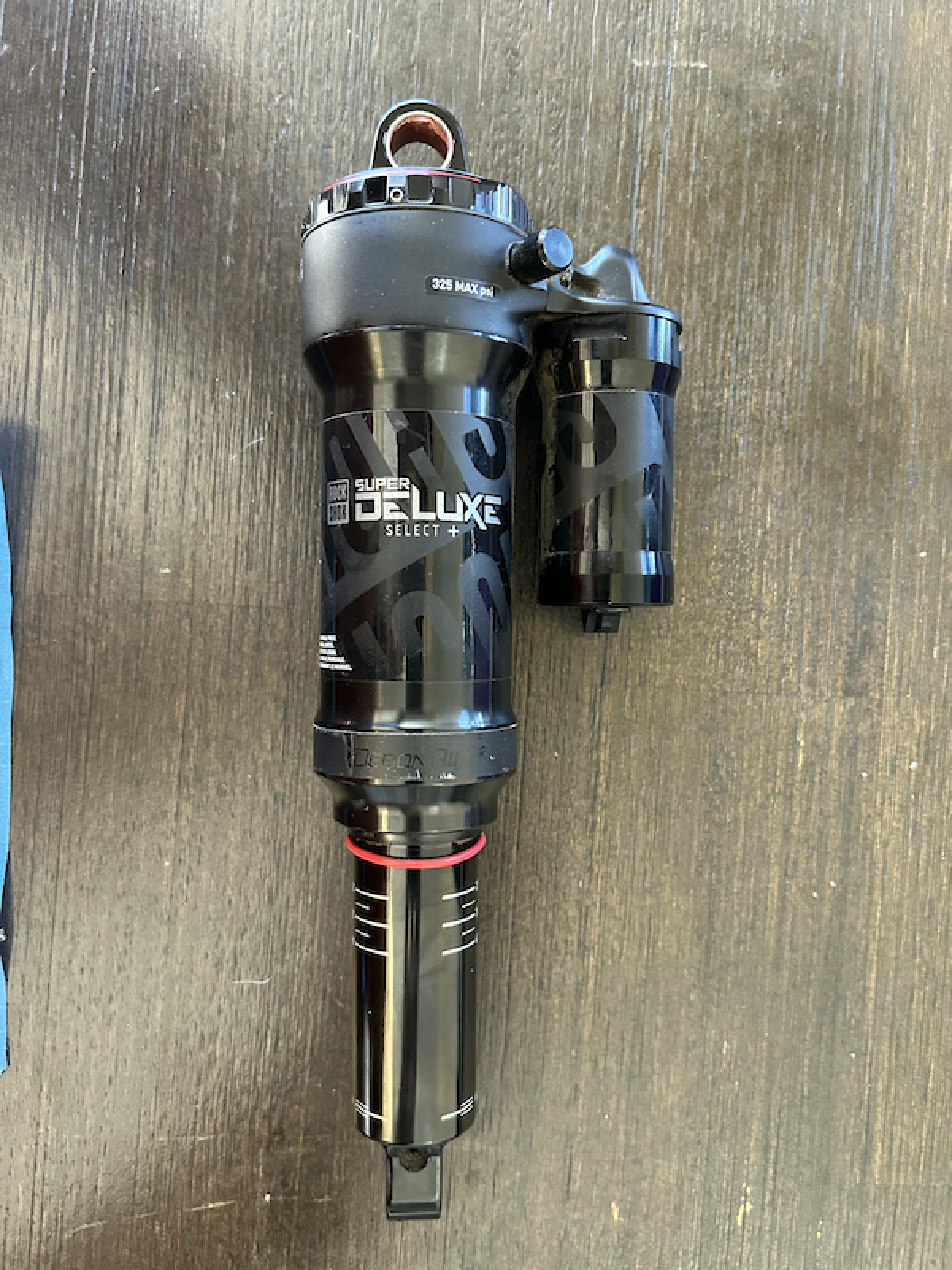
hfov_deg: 53.1
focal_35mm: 26
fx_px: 953
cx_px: 476
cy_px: 635
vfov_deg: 67.3
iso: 500
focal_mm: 5.7
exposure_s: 1/51
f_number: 1.5
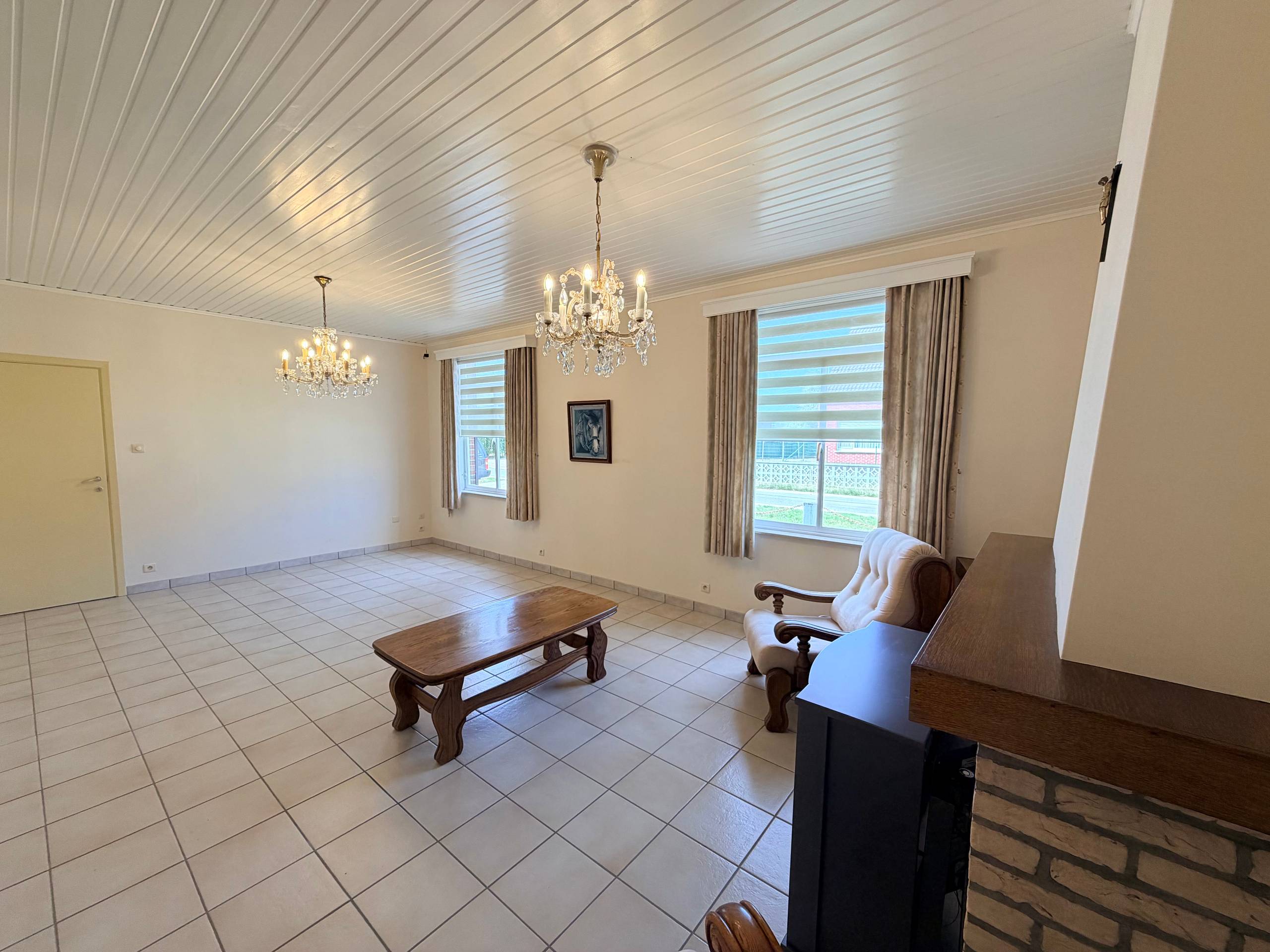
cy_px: 476
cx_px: 635
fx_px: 514
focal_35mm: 14
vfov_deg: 85.7
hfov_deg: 102.1
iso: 80
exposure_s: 1/100
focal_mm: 2.22
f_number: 2.2
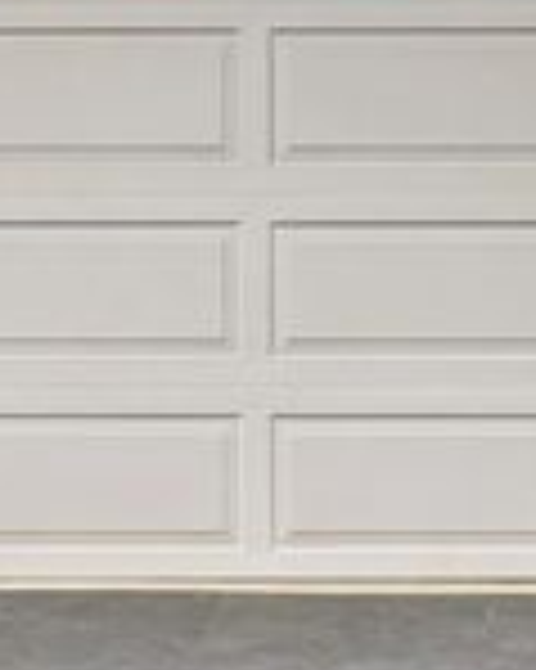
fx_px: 3196
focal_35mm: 161
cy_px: 236
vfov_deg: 12.0
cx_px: 698
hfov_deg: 9.4
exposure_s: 1/800
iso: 290
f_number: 2.8
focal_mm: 12.29
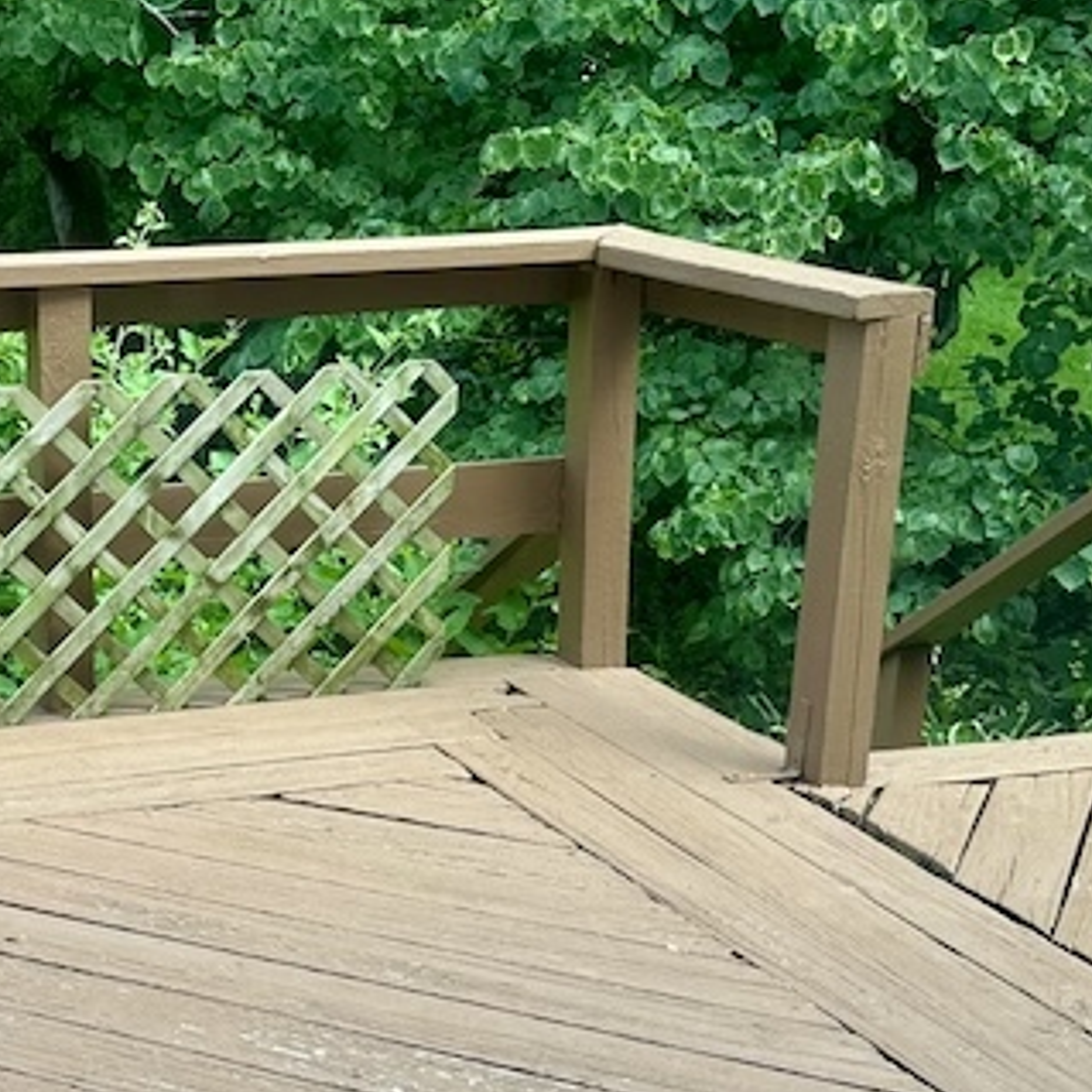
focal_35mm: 68
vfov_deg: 25.3
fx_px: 2427
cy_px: 606
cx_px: -82
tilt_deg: -14.3
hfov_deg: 23.9
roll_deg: +0.5
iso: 80
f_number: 1.78
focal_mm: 6.86
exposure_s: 1/357
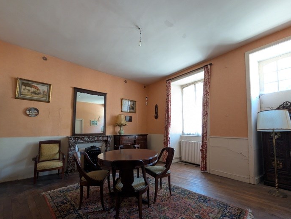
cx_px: 152
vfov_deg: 85.6
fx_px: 118
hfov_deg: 101.9
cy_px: 120
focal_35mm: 14
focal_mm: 2.02
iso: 295
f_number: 1.7
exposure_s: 1/37.6
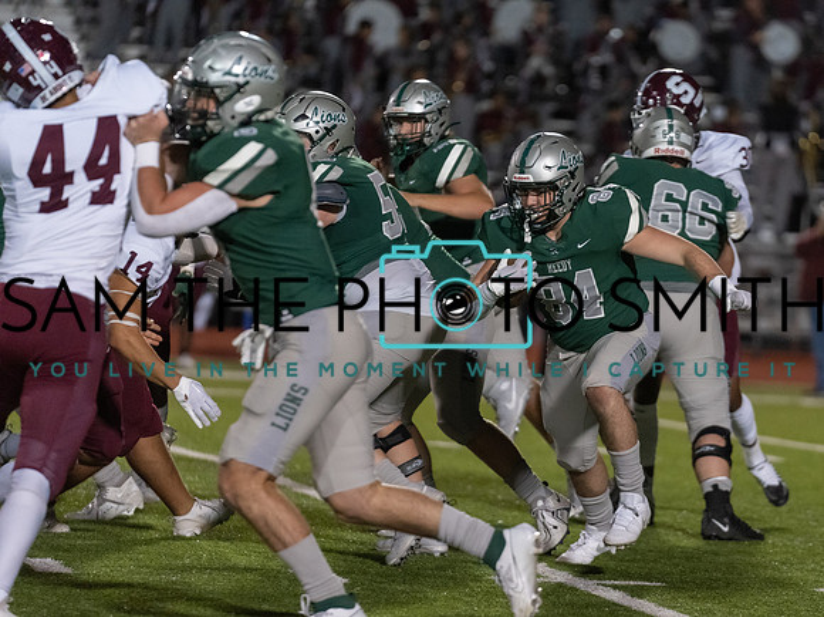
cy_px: 362
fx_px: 5967
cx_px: 543
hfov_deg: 7.9
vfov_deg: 5.9
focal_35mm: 251
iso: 5000
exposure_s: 1/1000
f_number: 2.8
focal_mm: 198
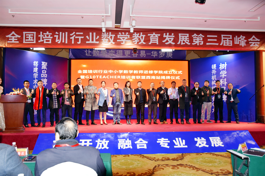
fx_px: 221
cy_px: 88
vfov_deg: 43.6
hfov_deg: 61.9
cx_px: 132
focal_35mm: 30
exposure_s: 1/60
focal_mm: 20
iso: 640
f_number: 3.5
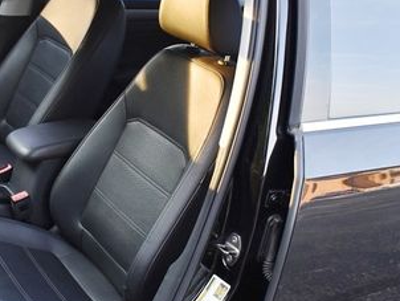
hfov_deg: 34.5
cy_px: 153
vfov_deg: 26.6
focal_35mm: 55
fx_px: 636
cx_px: 125
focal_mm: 18
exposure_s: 1/160
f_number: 3.5
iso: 800
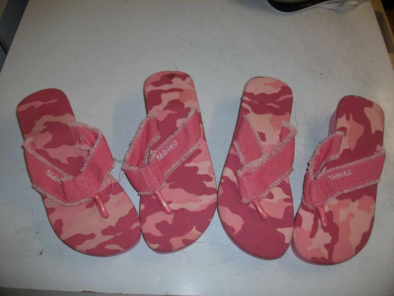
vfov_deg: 44.2
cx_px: 197
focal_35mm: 32
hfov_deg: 56.8
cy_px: 148
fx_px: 364
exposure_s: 1/40
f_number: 2.9
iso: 125
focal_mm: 5.7
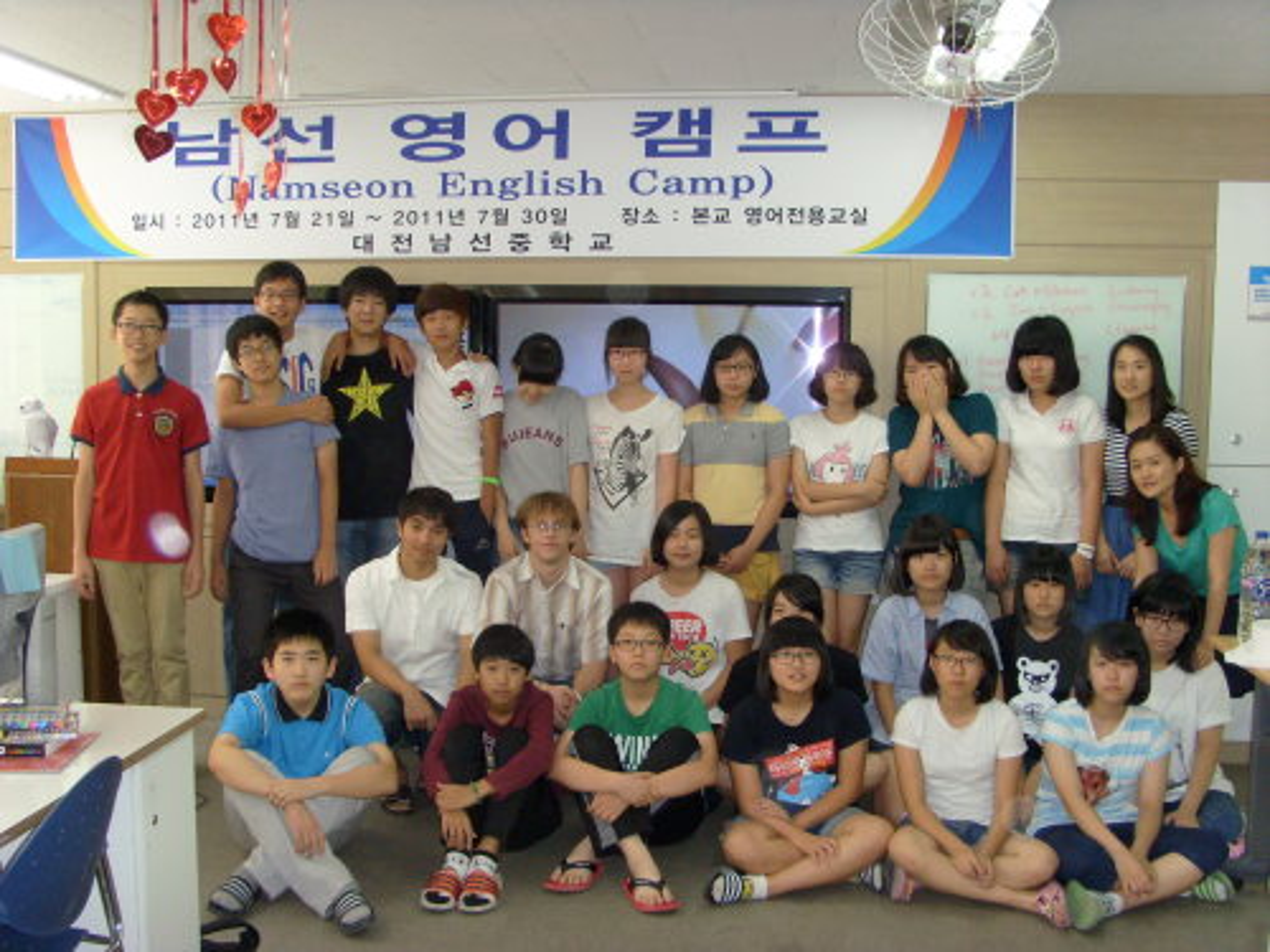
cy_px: 476
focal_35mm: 36
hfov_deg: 51.4
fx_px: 1321
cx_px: 635
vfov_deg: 39.7
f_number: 3.5
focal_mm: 6
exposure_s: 1/45
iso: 100
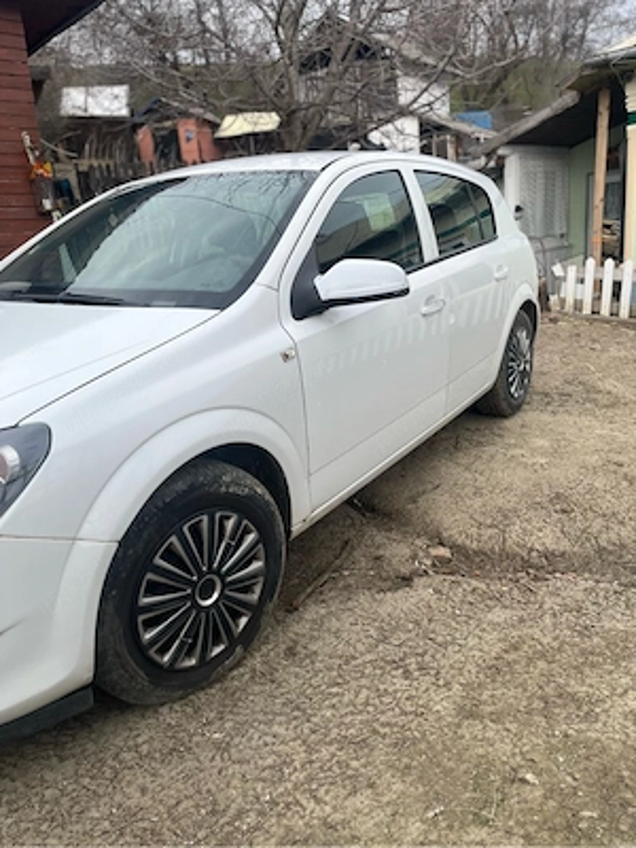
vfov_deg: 67.3
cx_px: 318
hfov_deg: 53.1
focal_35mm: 26
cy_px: 424
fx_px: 637
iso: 50
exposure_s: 1/928
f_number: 1.6
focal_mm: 5.1
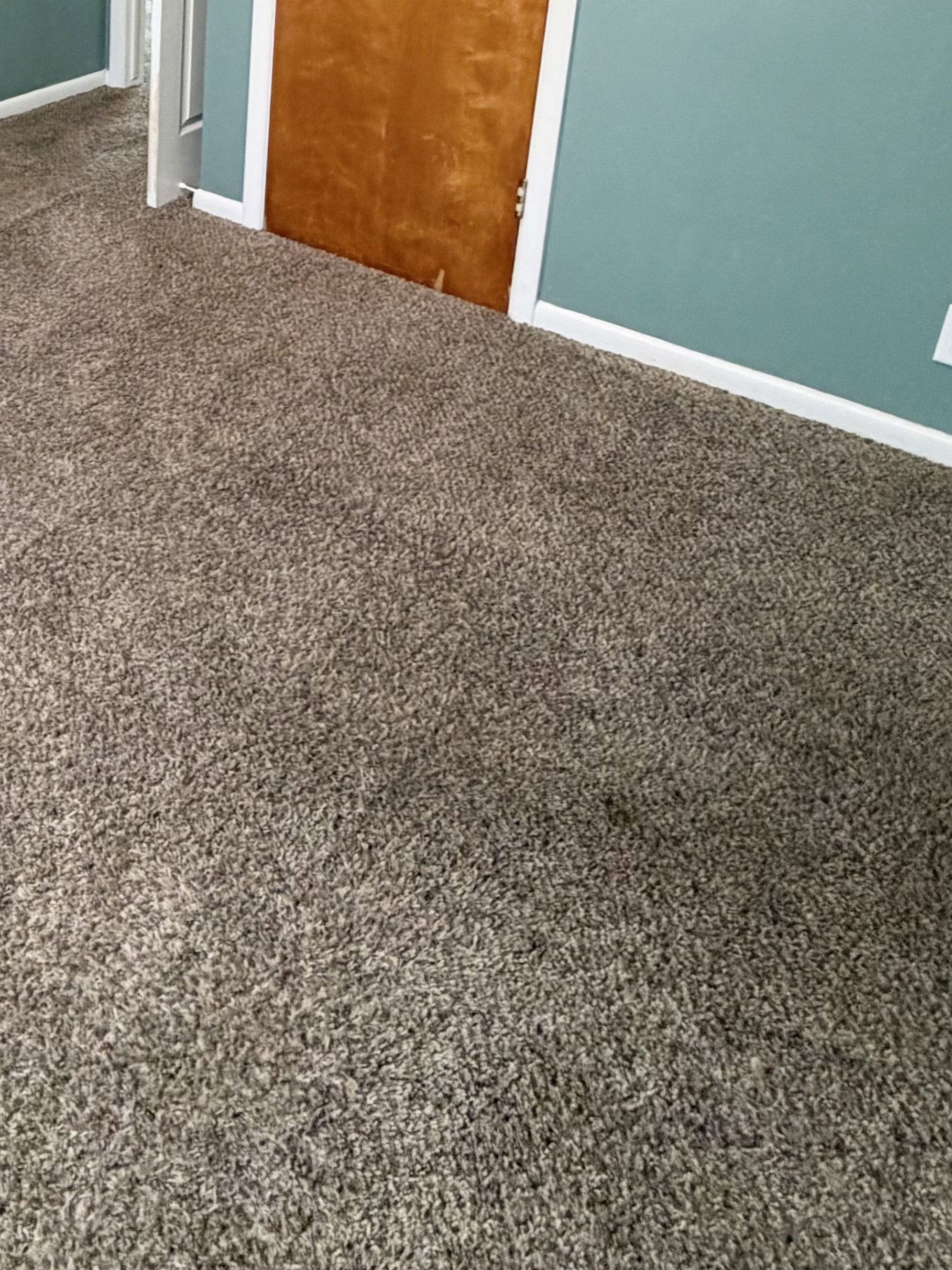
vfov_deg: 49.0
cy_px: 112
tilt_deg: -17.7
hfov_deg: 39.0
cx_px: 44
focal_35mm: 33
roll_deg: -0.2
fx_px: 1210
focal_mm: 2.22
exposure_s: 1/60
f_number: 2.2
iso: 320
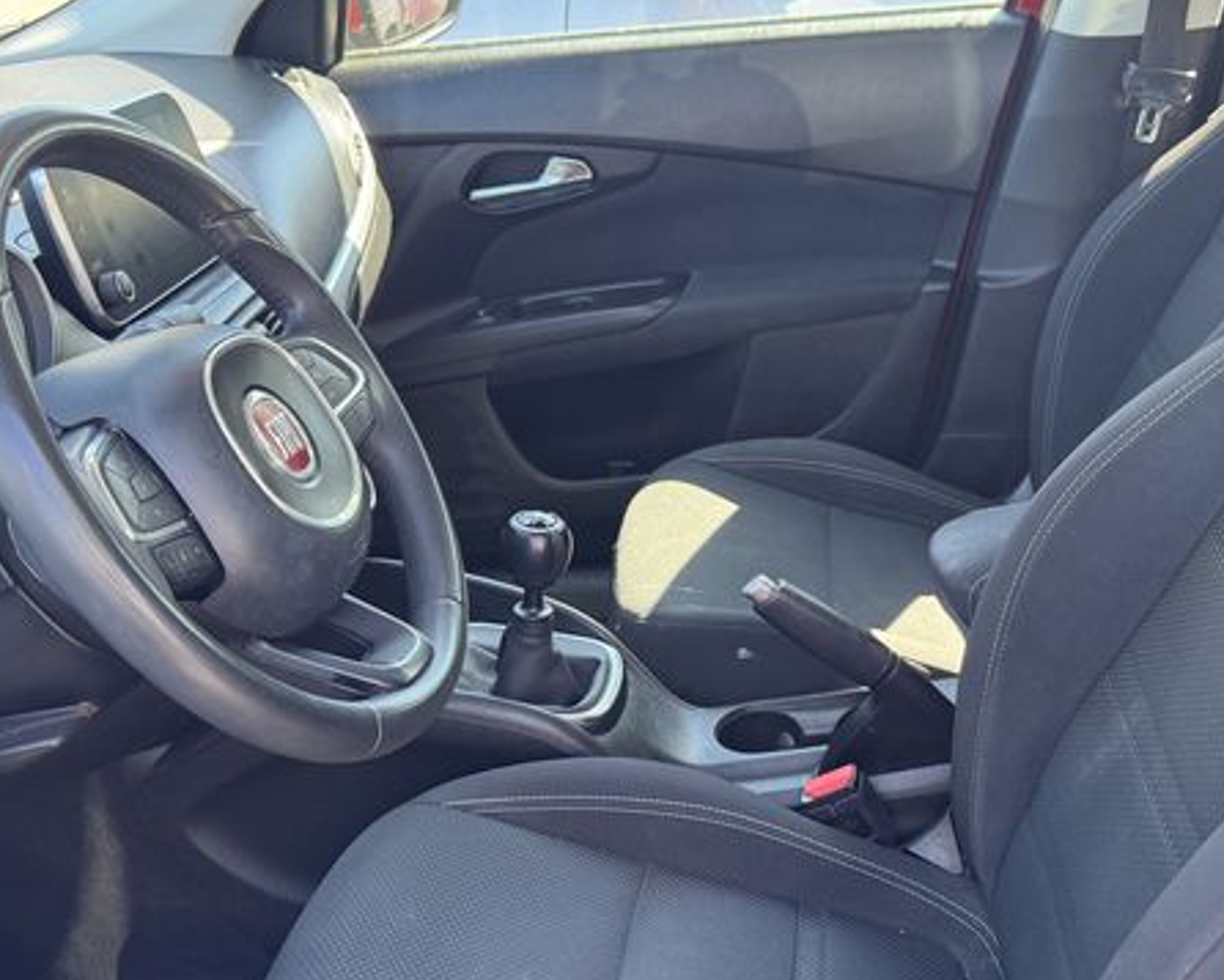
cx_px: 856
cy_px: 593
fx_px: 1522
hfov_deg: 42.9
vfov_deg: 35.5
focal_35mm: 42
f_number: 1.78
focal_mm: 6.76
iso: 160
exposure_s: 1/121
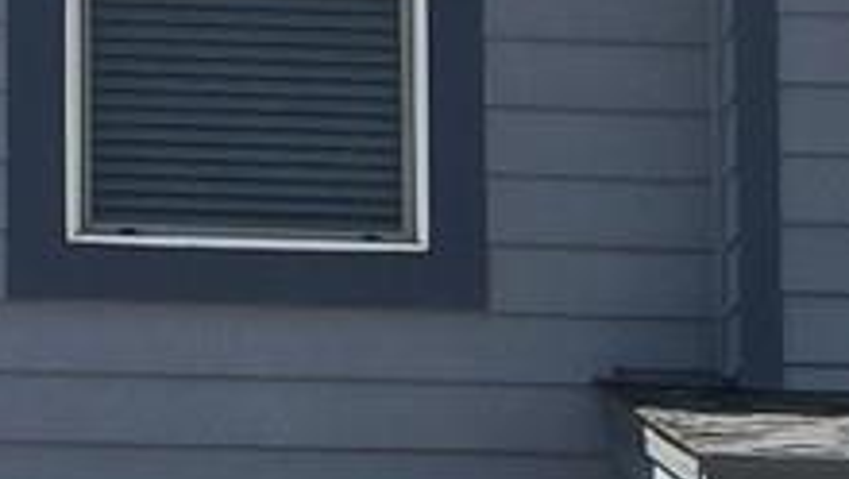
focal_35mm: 230
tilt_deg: +7.5
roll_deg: +0.3
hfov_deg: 9.3
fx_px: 5180
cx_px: 722
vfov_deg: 5.2
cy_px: 970
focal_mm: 4.15
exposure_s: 1/1130
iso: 32
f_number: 2.2
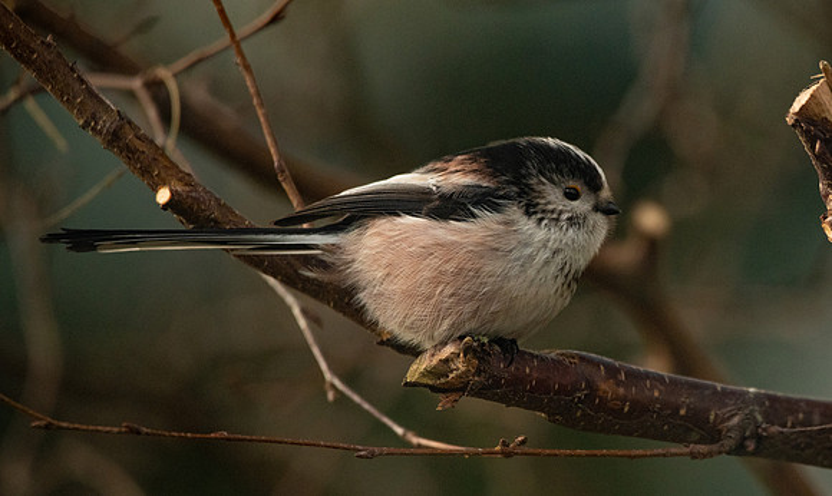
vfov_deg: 1.2
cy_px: 262
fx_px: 23154
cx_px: 694
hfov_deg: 2.1
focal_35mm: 1034
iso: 1000
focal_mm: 600
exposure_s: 1/500
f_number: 6.3
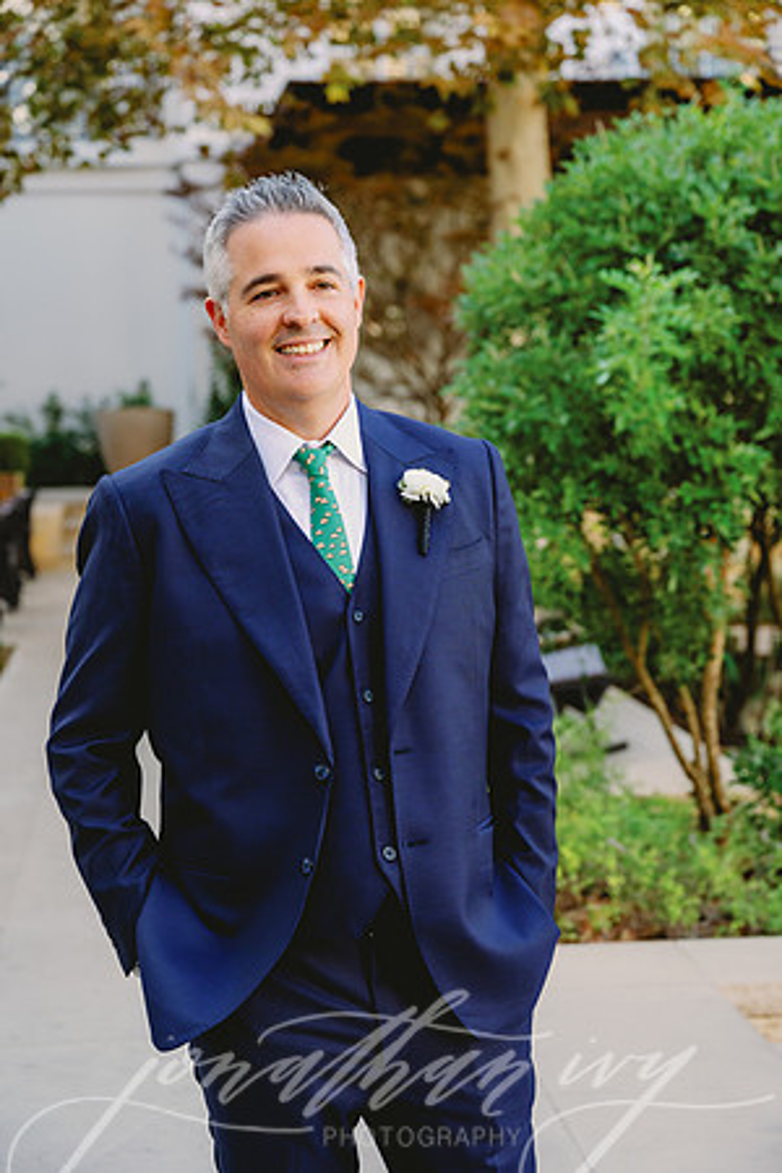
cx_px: 391
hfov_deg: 21.2
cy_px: 586
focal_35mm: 64
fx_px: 2085
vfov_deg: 31.4
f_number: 4
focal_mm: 64
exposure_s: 1/500
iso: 500
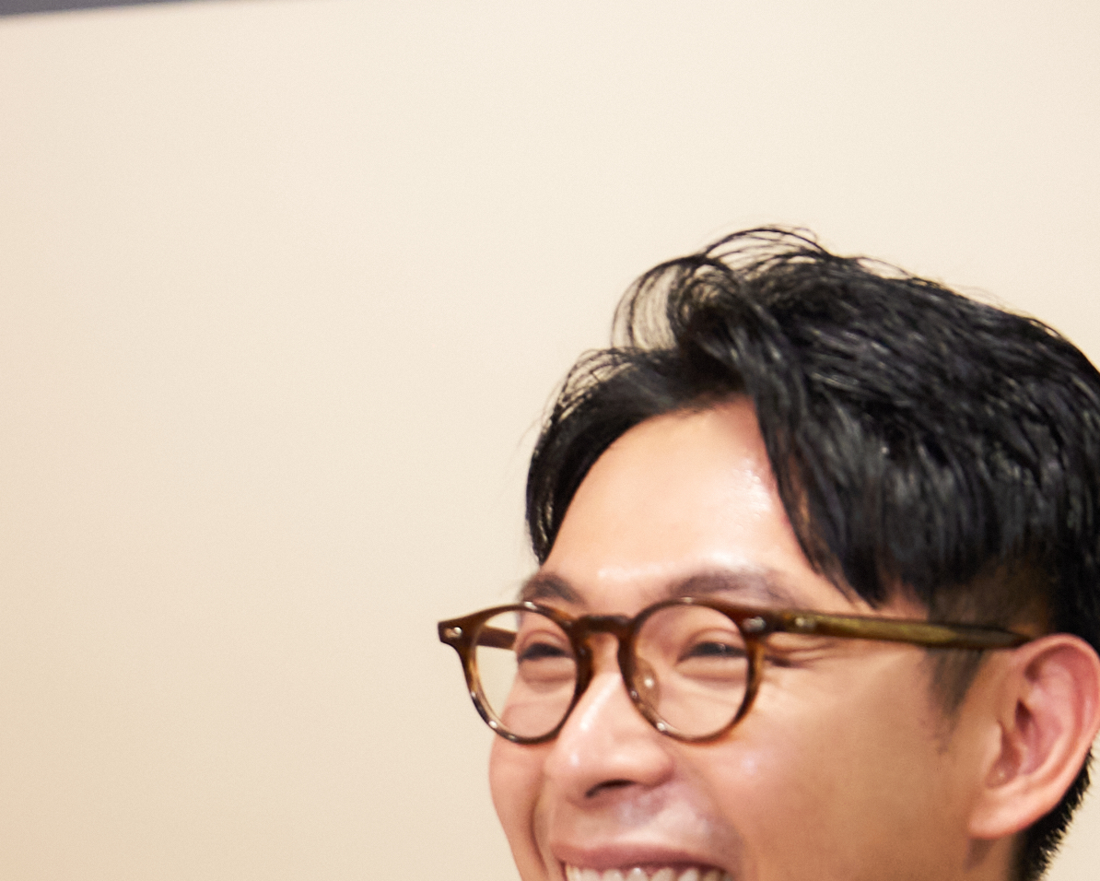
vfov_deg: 10.7
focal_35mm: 140
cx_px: 23
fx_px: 4559
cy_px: 1282
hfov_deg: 13.6
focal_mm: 42
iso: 2000
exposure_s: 1/160
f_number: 2.8
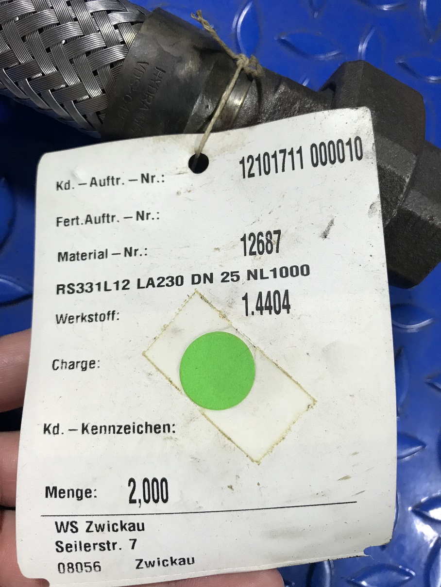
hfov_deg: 49.8
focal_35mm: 28
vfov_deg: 63.4
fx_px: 475
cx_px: 220
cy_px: 294
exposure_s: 1/33
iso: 40
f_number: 1.8
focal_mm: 3.99
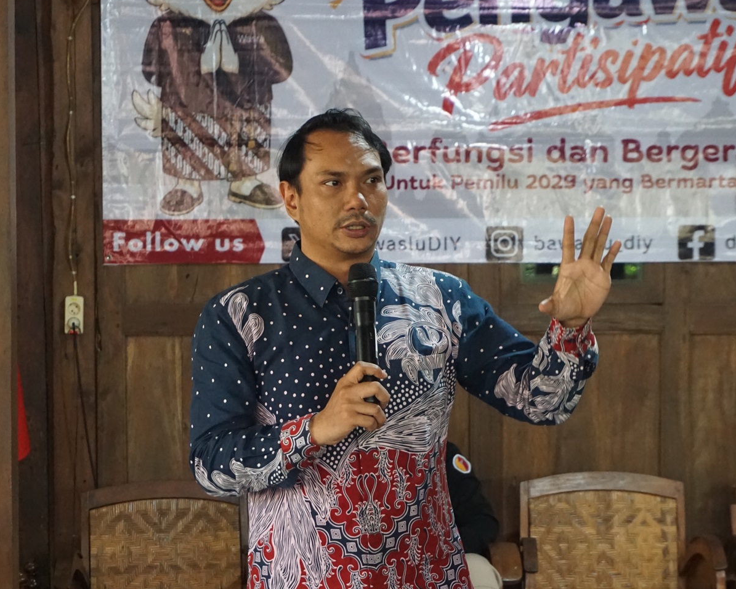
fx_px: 2309
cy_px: 413
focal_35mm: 106
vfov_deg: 14.5
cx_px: 368
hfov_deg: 18.1
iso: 3200
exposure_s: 1/80
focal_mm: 50
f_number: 5.6
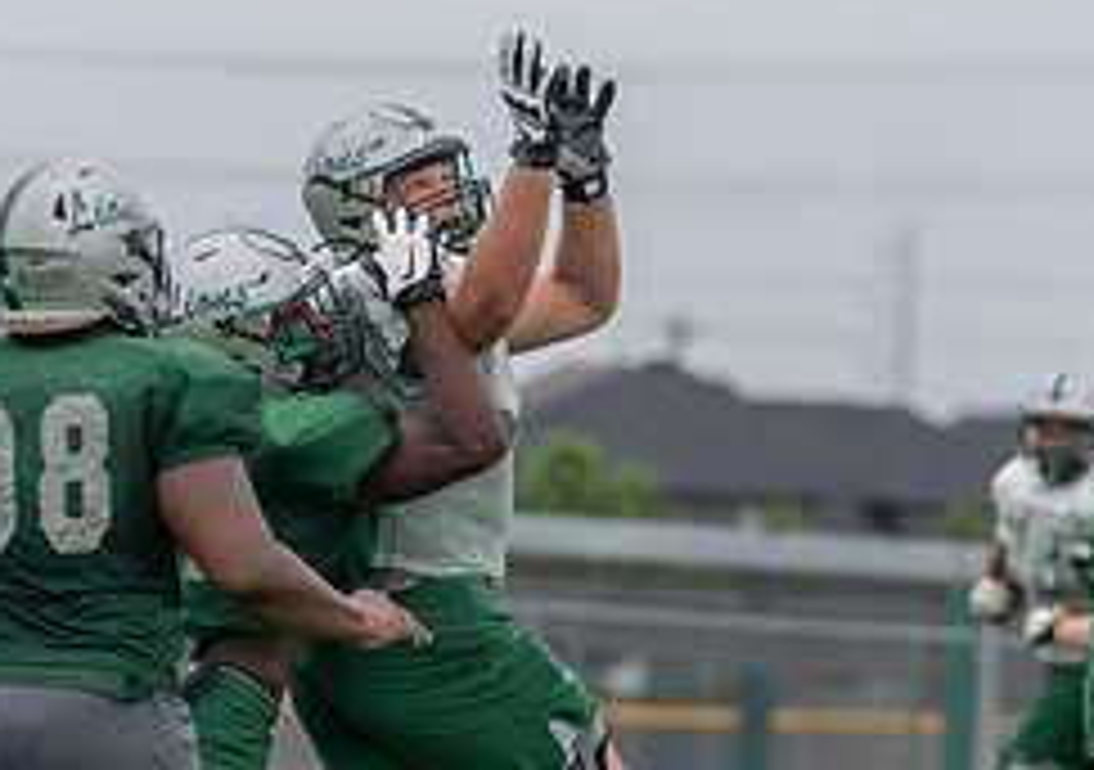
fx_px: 13294
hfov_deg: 4.7
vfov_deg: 3.3
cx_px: 451
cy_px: 572
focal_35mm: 430
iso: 250
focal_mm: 161
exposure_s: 1/1250
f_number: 3.5
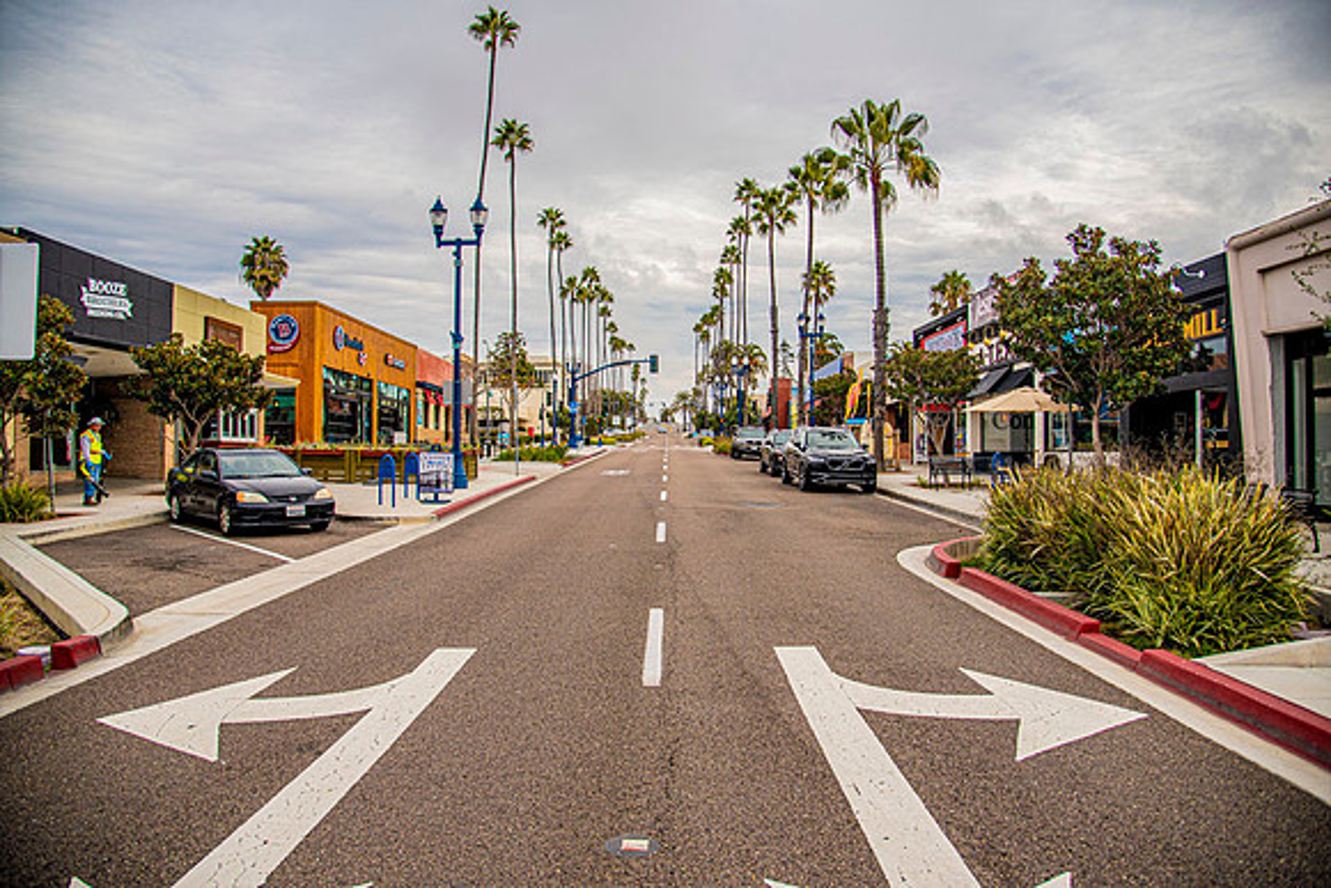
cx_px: 666
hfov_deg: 73.7
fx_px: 887
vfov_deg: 53.2
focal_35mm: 24
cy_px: 444
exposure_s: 1/1000
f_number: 4
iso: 160
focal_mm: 24
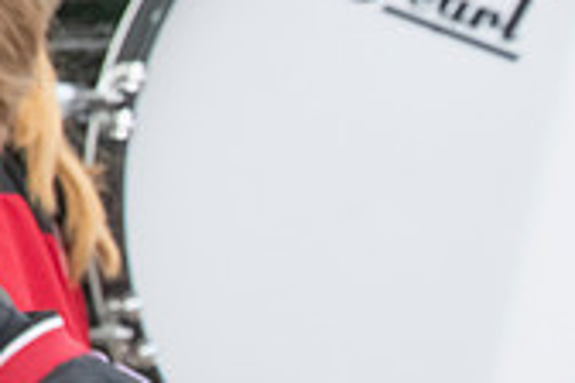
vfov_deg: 1.3
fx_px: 16578
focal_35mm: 1038
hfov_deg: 2.0
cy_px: 398
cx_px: 866
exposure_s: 1/200
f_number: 11
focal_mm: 300
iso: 3200
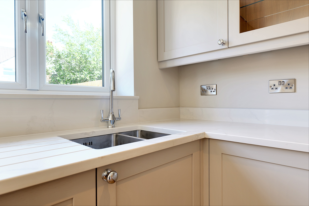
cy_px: 103
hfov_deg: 78.6
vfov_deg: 57.2
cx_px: 154
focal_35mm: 22
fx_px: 189
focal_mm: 22
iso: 100
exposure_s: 1/160
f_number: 6.3
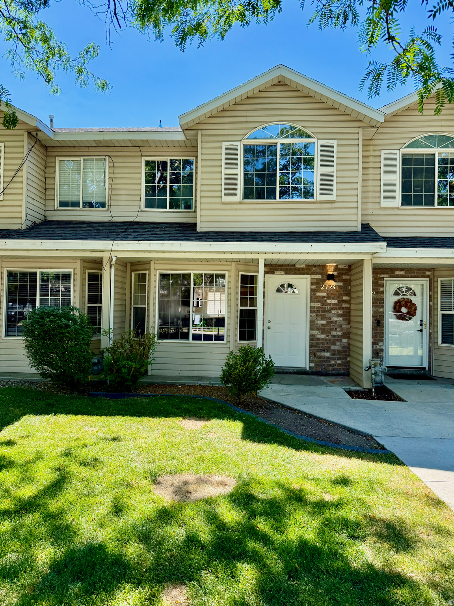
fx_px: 420
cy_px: 303
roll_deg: +1.6
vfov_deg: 71.6
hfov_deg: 56.8
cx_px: 227
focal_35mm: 24
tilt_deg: +0.4
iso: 100
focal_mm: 6.76
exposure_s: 1/1314
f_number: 1.78
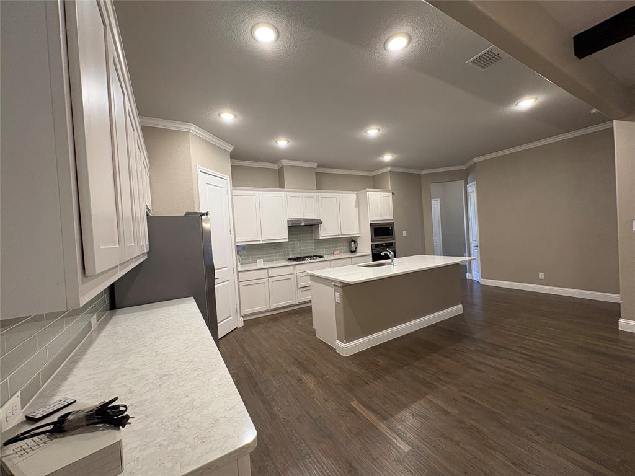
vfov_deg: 85.7
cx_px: 318
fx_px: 257
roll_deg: +3.9
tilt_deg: -0.8
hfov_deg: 102.1
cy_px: 238
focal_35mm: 14
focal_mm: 2.22
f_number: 2.2
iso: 200
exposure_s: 1/60
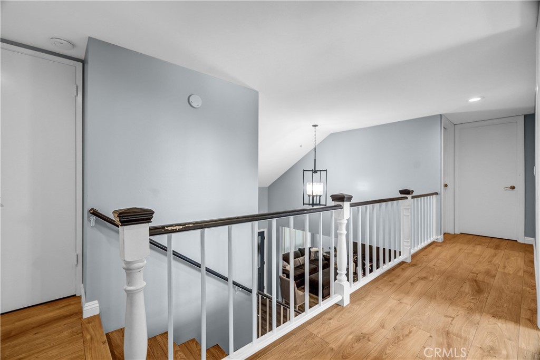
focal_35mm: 15
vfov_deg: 77.3
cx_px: 270
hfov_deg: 100.4
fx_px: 225
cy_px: 180
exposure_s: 1/8
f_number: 9
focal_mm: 10
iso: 400
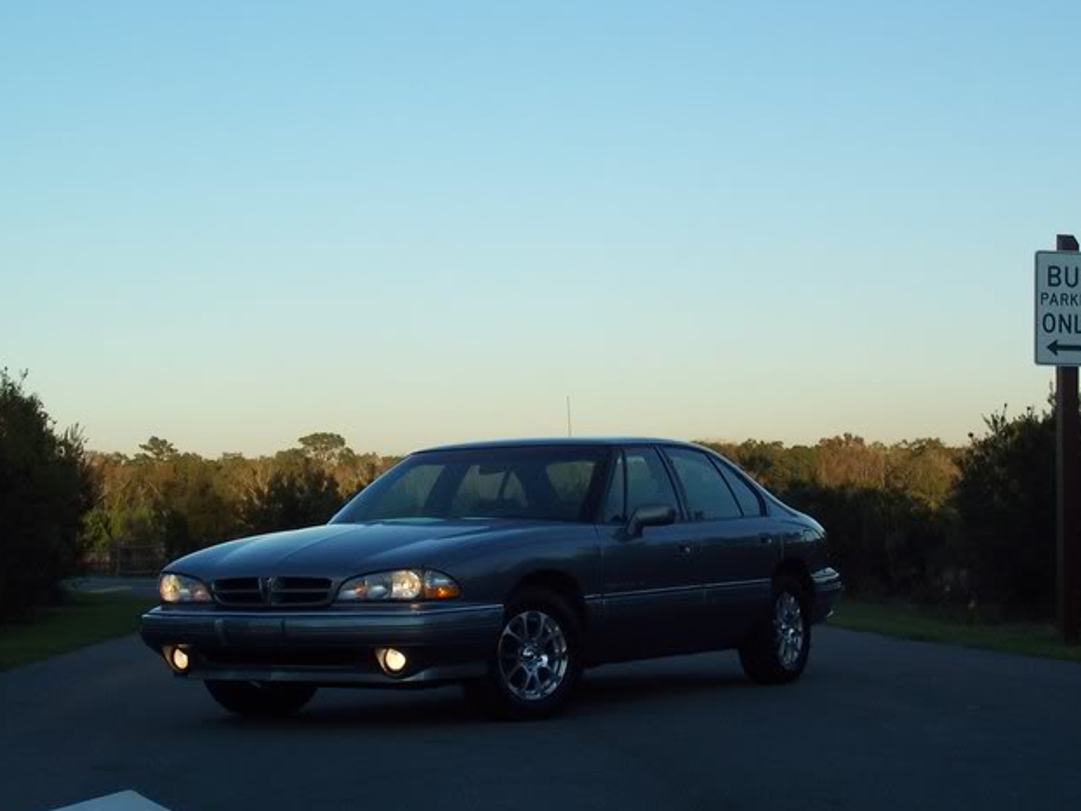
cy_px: 410
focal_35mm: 73
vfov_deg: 20.2
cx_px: 549
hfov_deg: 26.7
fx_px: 2281
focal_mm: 10.8
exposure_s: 1/350
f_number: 4
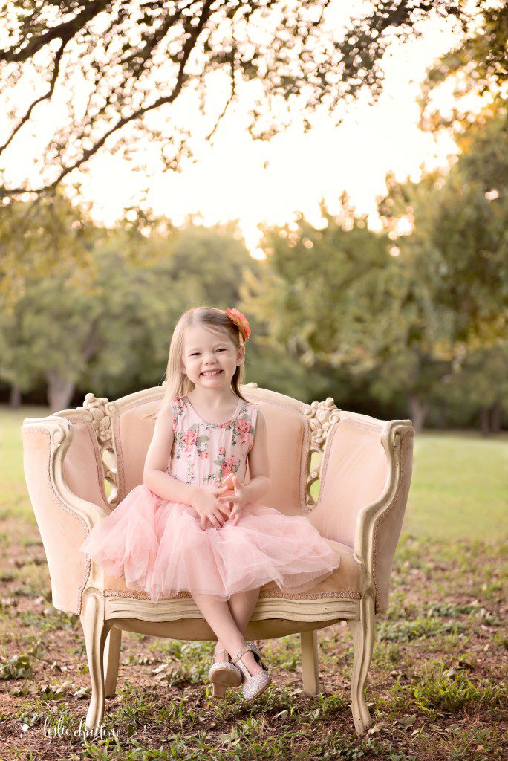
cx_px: 254
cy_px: 380
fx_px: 1480
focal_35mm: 70
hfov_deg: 19.5
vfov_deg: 28.8
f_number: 2.8
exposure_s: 1/320
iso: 800
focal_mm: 70
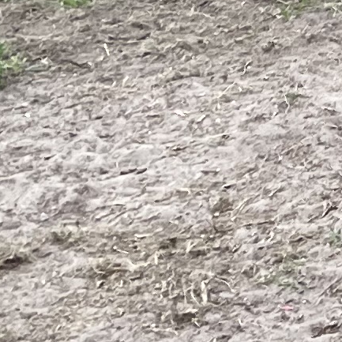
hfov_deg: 7.1
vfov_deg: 8.1
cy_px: 17
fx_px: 2392
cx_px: 1107
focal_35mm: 214
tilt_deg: -20.6
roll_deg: +2.7
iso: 32
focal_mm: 4.2
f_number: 1.6
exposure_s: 1/154
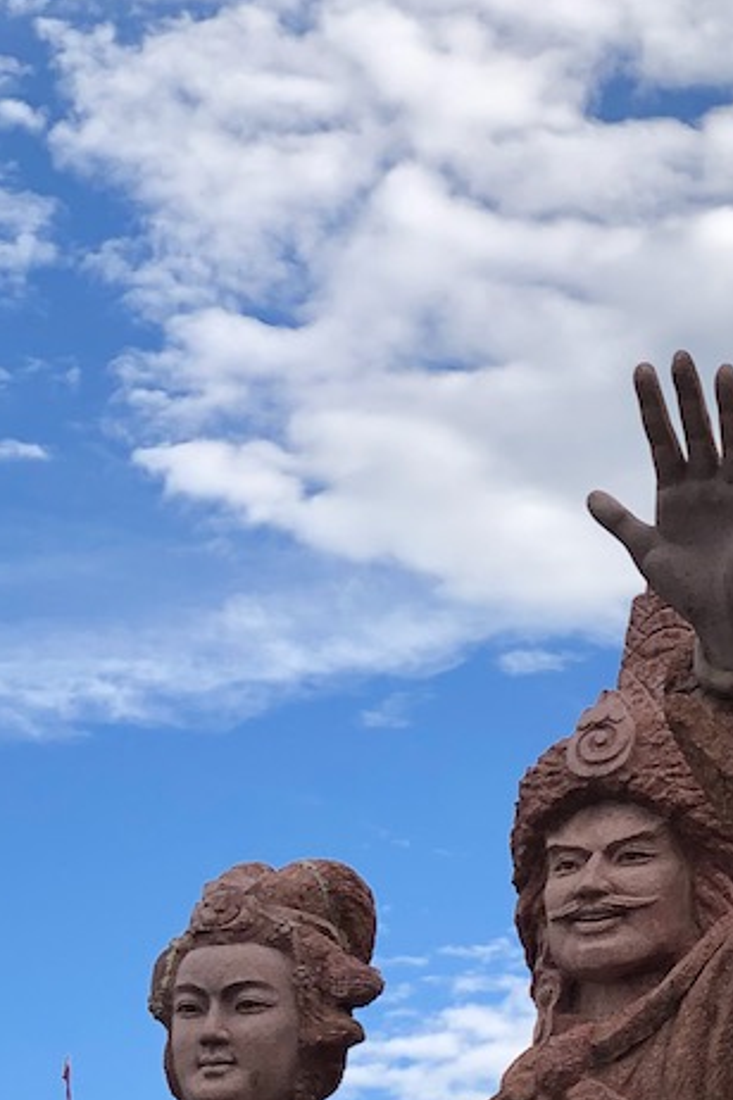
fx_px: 4581
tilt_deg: +8.9
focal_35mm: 150
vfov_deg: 13.2
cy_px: 1433
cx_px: 771
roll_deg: +0.6
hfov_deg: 9.1
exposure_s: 1/615
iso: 16
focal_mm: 6
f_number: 2.4
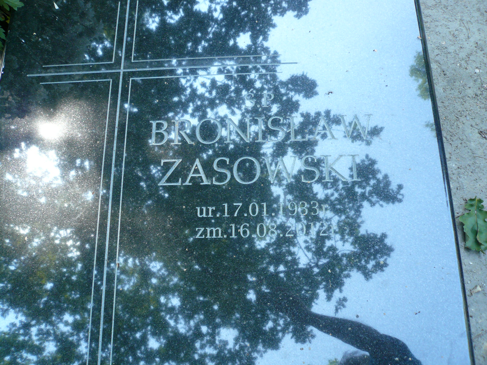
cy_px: 182
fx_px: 394
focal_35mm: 28
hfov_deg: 63.4
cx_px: 244
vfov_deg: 49.7
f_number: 2.8
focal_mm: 4.6
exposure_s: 1/60
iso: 100
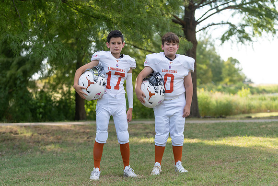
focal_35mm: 84
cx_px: 145
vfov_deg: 16.4
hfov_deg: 24.3
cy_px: 101
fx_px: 646
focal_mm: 75
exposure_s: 1/400
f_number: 2.8
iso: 100
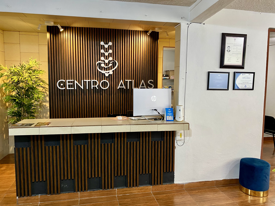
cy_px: 103
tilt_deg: -5.1
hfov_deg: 67.3
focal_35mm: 26
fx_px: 207
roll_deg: +0.0
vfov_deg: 53.1
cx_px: 138
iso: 250
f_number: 1.8
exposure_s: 1/60
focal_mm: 4.25
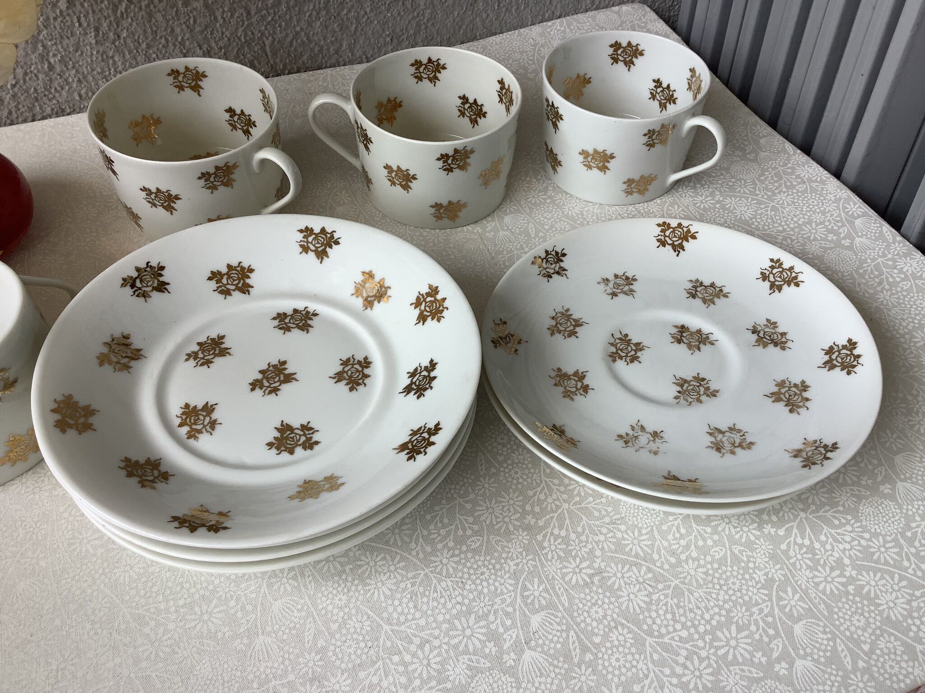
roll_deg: -0.6
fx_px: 828
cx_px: 462
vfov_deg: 45.4
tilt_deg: -44.1
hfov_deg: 58.4
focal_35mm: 31
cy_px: 346
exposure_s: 1/312
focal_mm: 3.3
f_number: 2.4
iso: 25
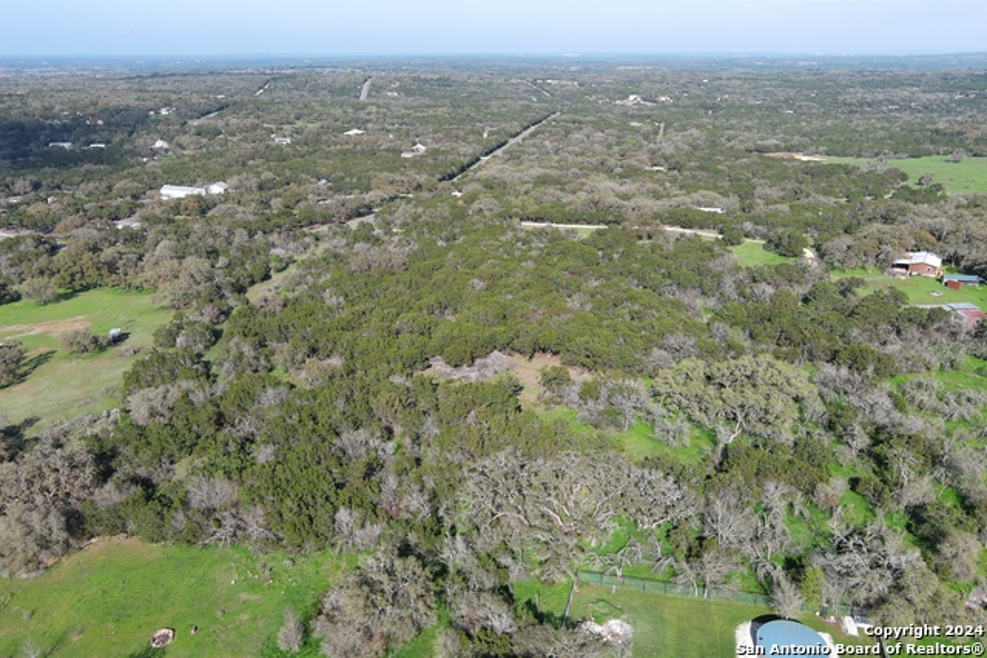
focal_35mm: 29
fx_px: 795
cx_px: 494
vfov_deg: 45.0
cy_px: 329
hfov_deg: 63.6
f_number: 2.8
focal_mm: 10.57
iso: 100
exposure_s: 1/927
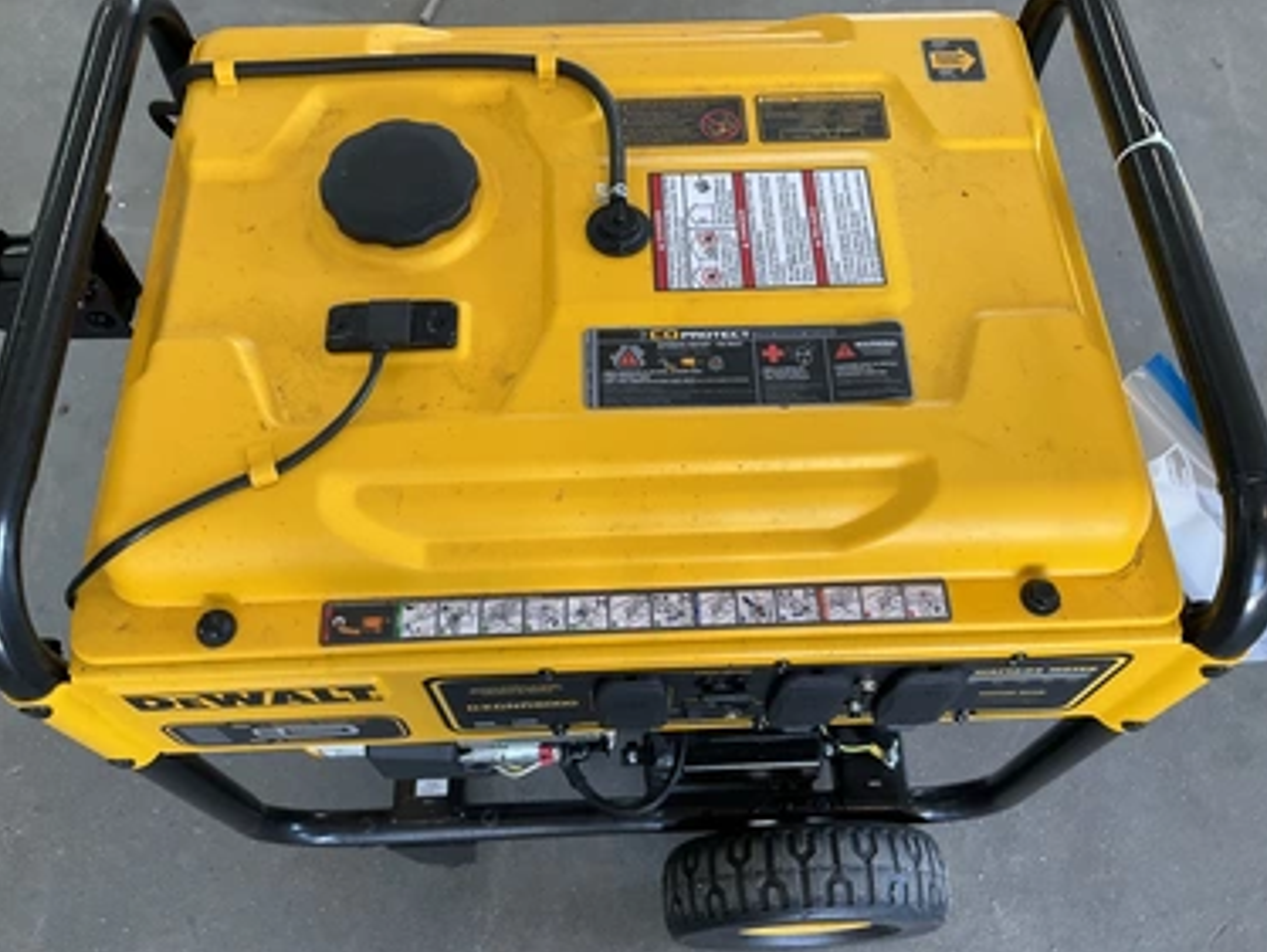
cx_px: 640
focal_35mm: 31
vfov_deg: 45.5
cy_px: 447
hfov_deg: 58.3
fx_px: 1135
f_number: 1.8
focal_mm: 3
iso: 64
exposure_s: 1/60
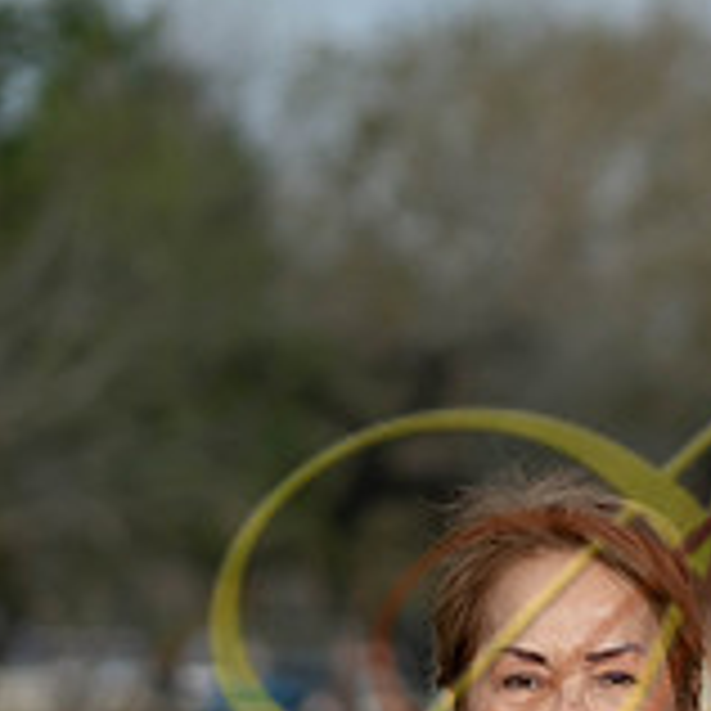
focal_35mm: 265
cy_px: 668
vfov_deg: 6.6
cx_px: 1076
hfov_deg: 6.5
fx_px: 6158
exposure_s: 1/2000
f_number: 2.2
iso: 200
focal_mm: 85
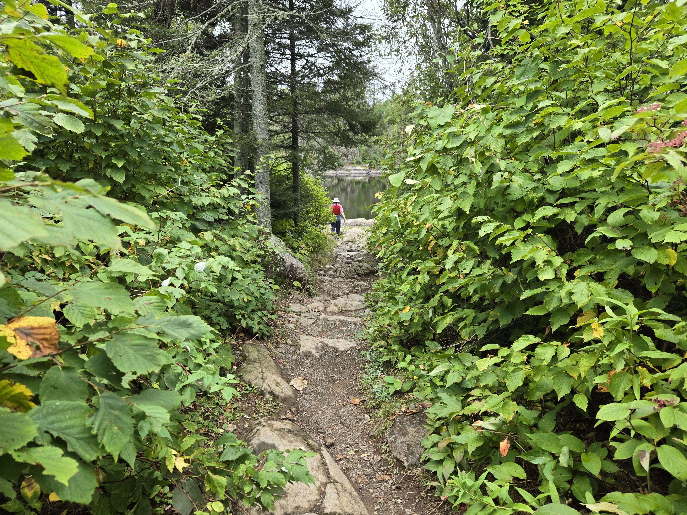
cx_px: 344
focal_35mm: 23
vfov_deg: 58.9
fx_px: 456
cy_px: 258
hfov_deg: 73.9
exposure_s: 1/180
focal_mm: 5.4
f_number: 1.8
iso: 64
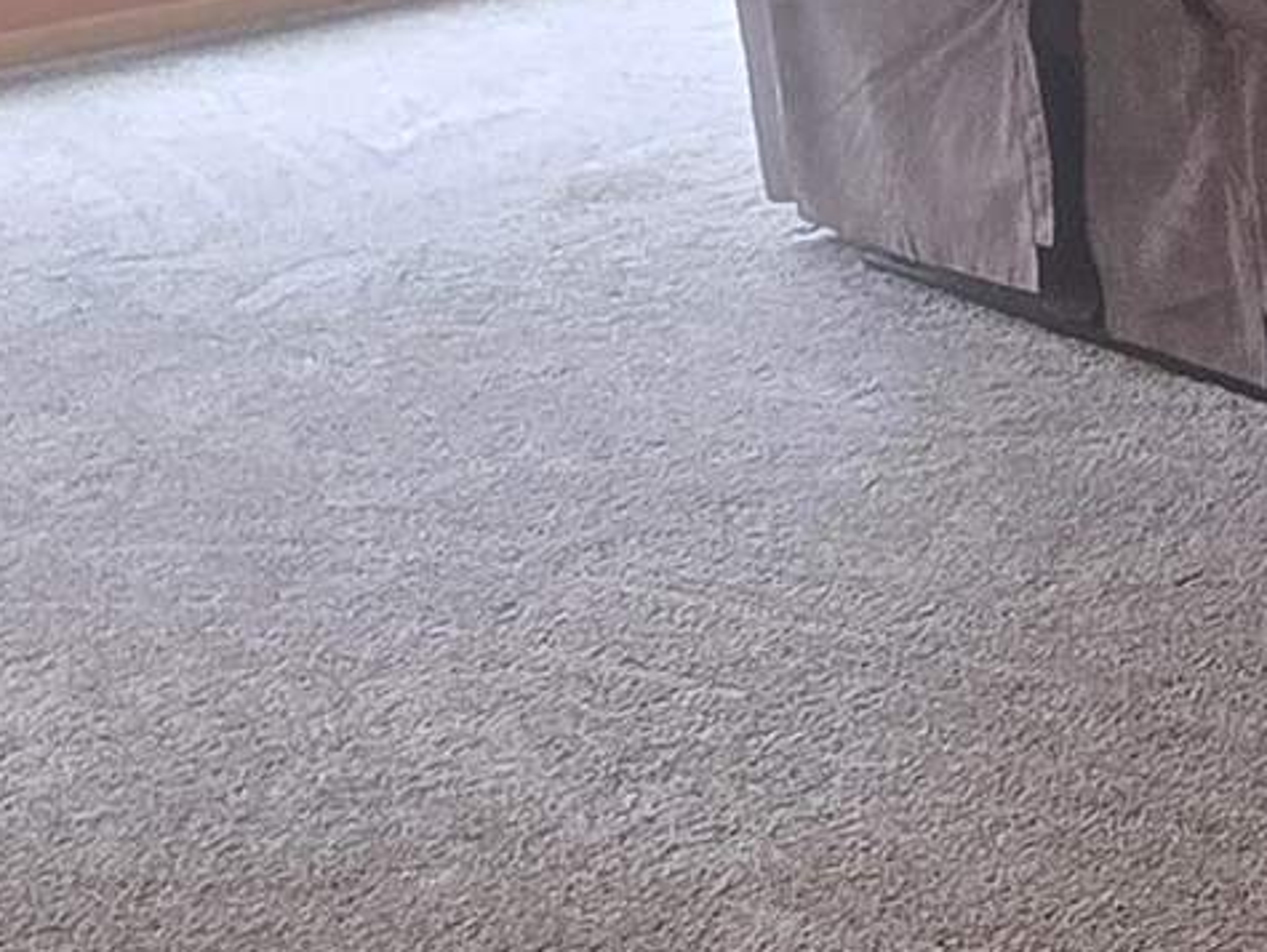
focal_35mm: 84
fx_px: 3077
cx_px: 1224
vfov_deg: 17.0
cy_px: -99
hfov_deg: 22.5
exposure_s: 1/60
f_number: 2.2
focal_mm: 2.2
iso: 200
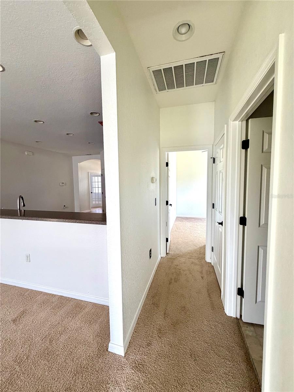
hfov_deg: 85.7
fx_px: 159
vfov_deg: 102.1
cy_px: 196
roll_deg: +0.7
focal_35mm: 14
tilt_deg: -3.8
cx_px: 147
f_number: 2.2
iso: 250
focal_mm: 2.22
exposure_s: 1/121
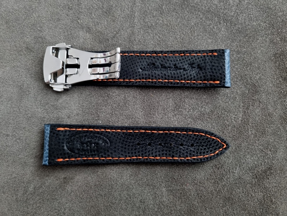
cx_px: 144
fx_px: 216
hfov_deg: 67.3
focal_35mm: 26
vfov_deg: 53.1
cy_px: 108
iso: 800
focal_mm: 5.4
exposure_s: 1/25
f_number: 1.8
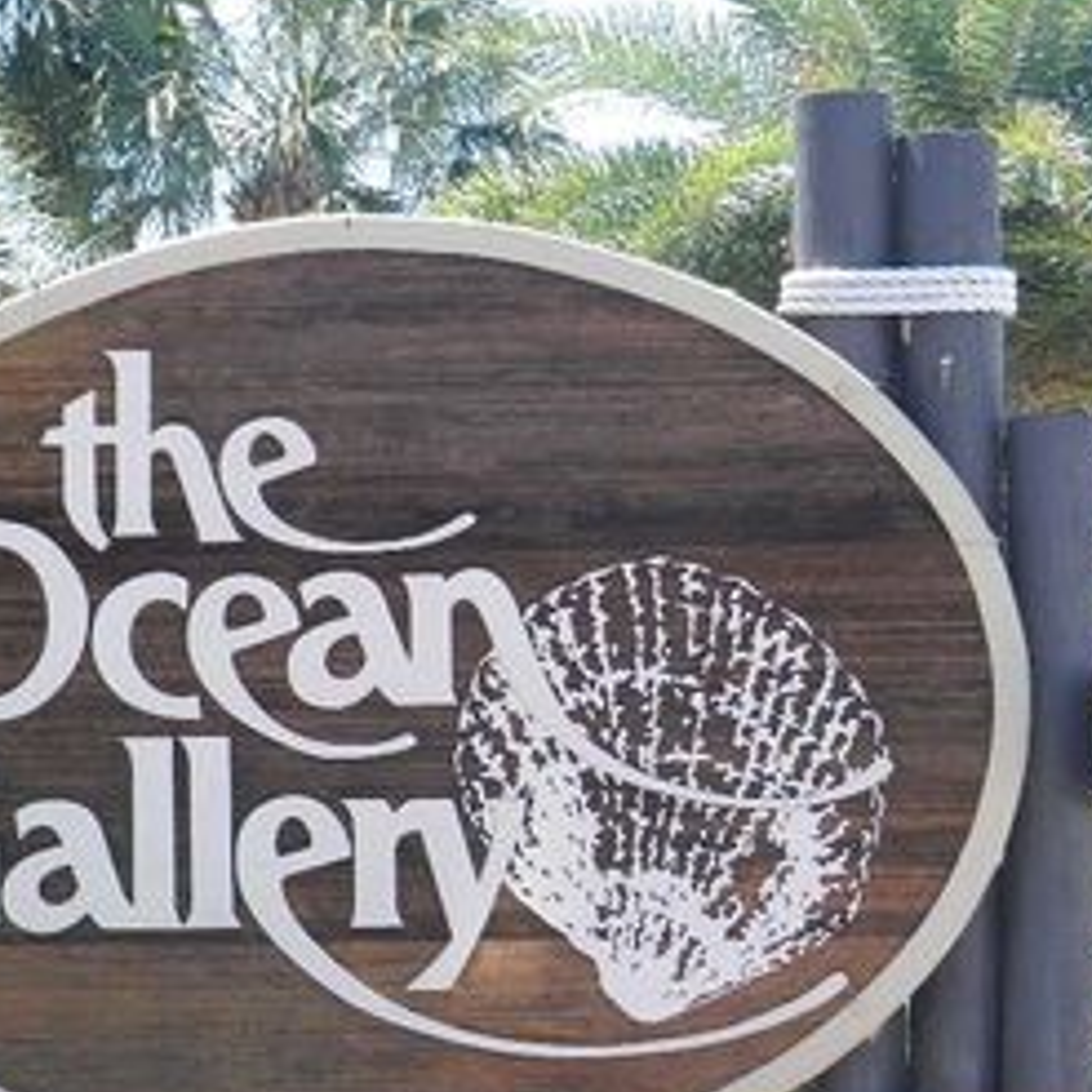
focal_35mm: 122
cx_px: 346
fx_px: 4354
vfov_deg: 14.3
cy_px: 624
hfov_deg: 14.3
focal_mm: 12.3
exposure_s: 1/200
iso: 160
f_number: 4.6
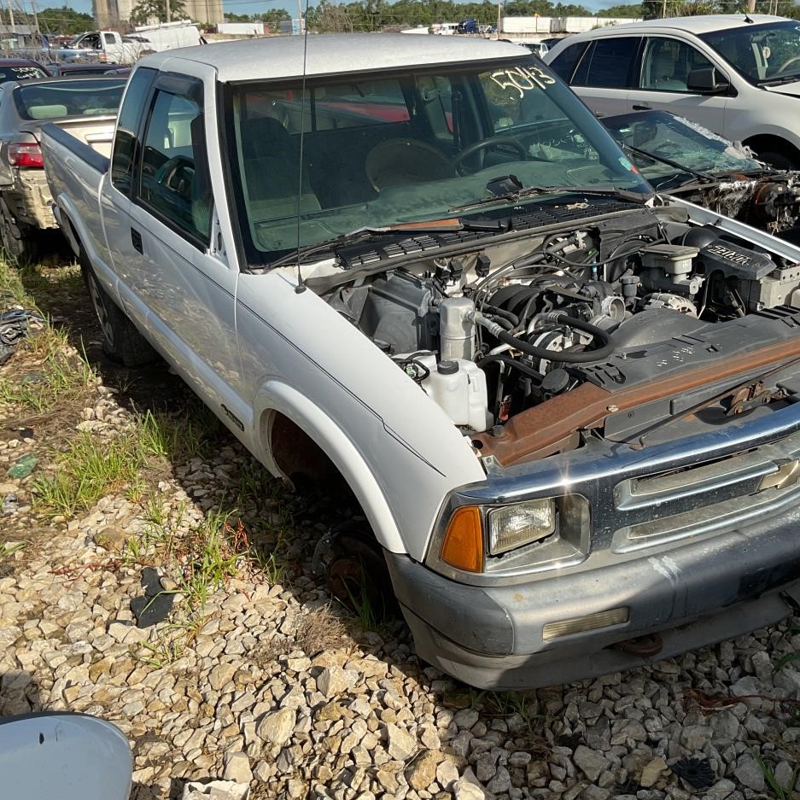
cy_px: 405
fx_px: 915
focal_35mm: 35
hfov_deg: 47.1
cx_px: 450
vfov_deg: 47.2
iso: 16
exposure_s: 1/1984
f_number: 1.8
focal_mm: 3
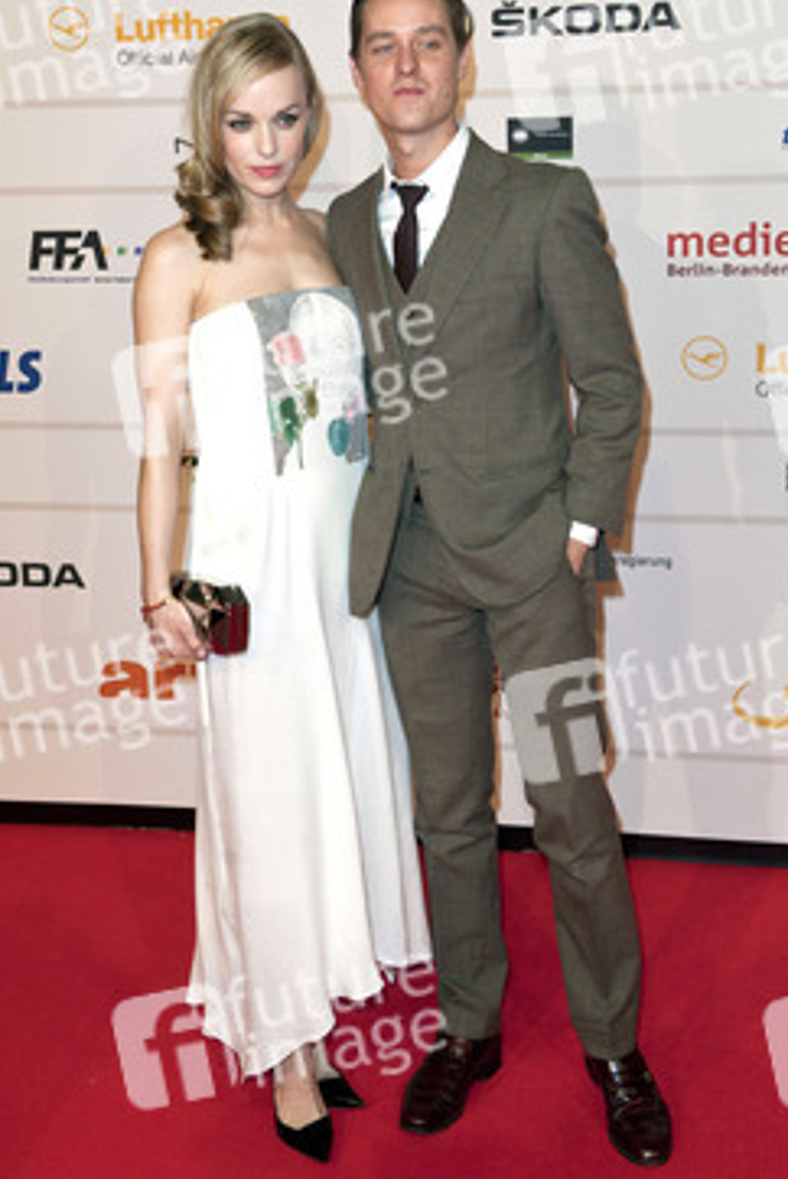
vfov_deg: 37.5
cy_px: 544
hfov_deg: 25.6
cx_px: 376
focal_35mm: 53
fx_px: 1737
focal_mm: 48
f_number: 5.6
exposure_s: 1/250
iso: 800
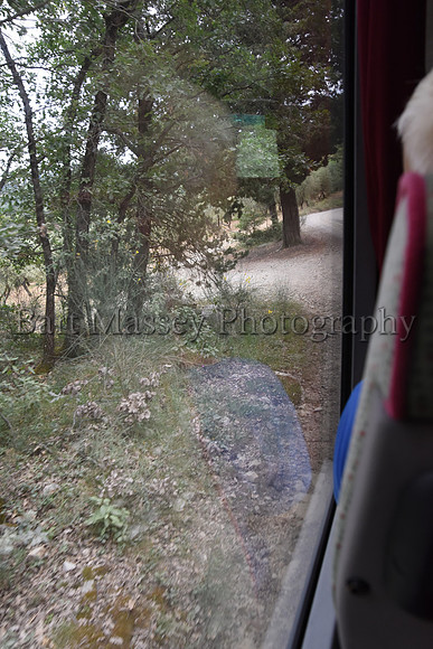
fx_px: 505
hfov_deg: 46.4
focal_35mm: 28
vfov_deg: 65.5
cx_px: 216
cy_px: 324
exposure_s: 1/250
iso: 1800
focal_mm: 28
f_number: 8
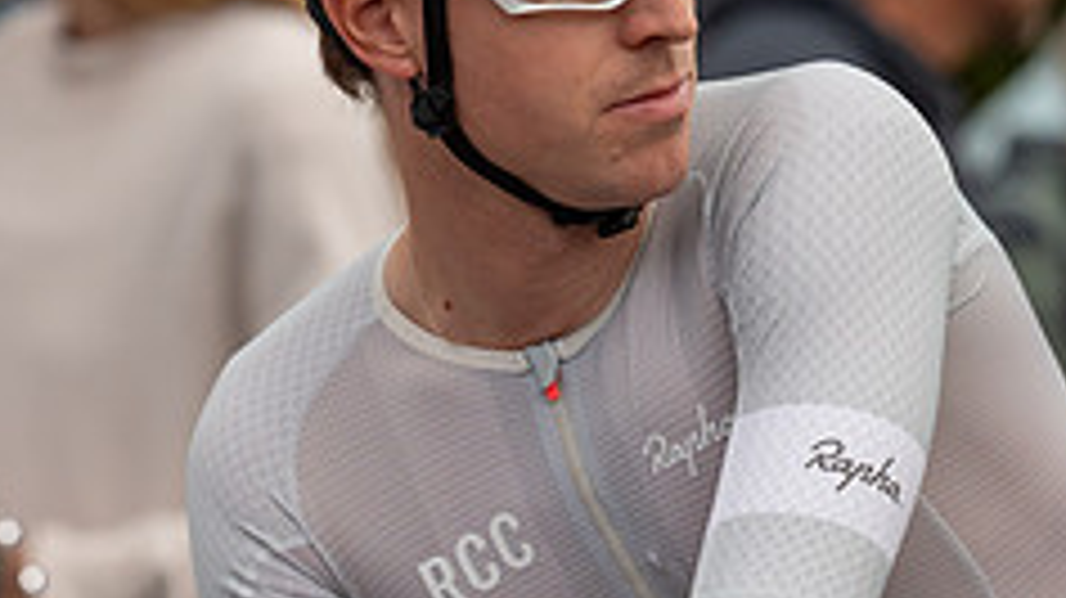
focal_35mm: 512
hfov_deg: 4.2
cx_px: 507
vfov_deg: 2.4
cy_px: 320
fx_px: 14464
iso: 640
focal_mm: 164
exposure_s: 1/800
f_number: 3.5
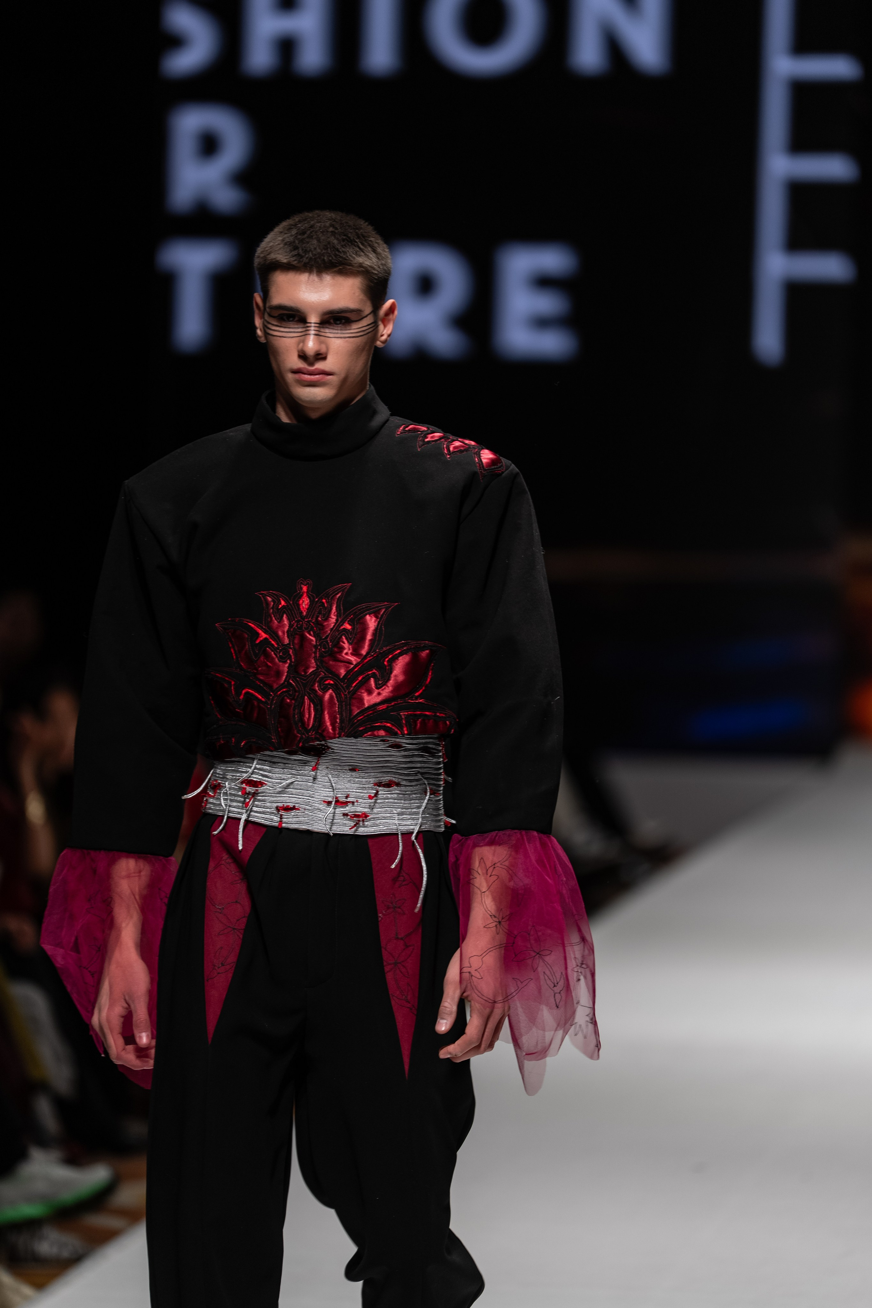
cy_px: 654
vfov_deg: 11.0
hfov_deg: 7.3
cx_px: 436
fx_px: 6819
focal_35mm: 188
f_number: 2.8
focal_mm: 187.7
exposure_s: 1/320
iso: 200
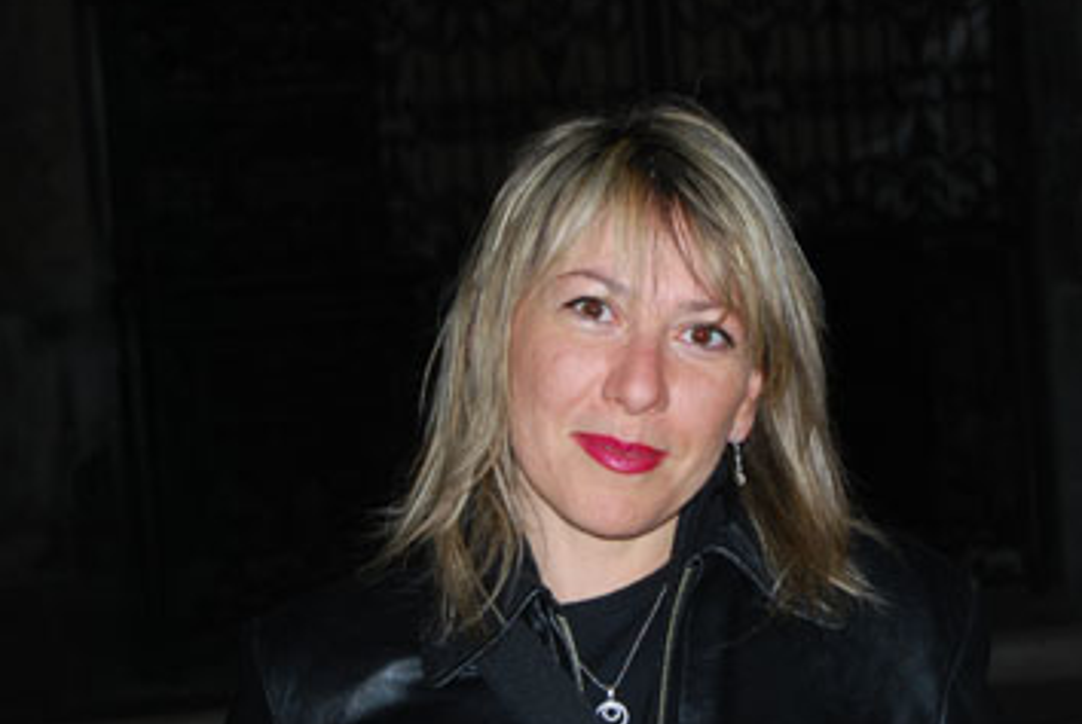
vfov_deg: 11.7
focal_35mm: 117
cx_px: 666
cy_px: 425
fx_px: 3521
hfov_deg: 17.4
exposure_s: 1/60
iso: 200
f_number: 5.3
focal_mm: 46
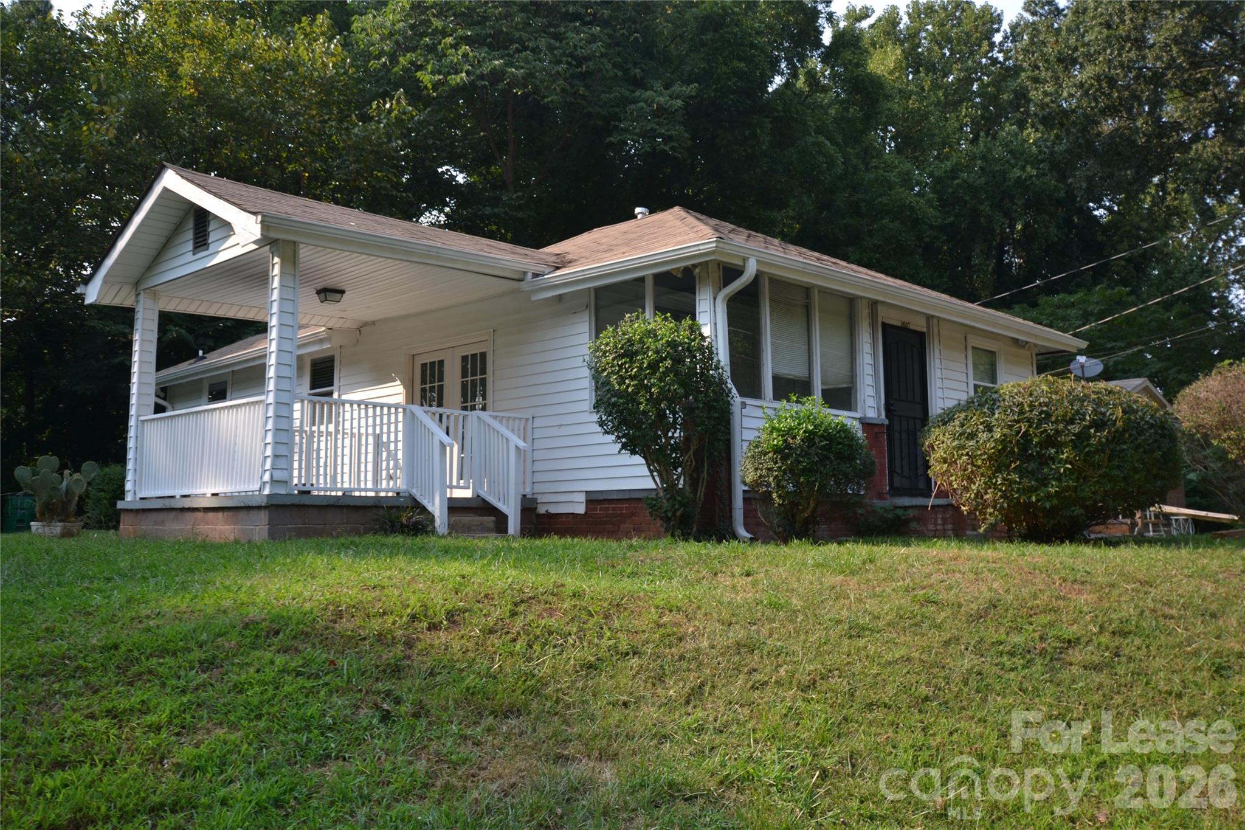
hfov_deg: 61.9
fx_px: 1037
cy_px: 415
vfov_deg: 43.6
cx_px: 622
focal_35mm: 30
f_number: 5.6
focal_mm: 20
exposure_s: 1/125
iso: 100
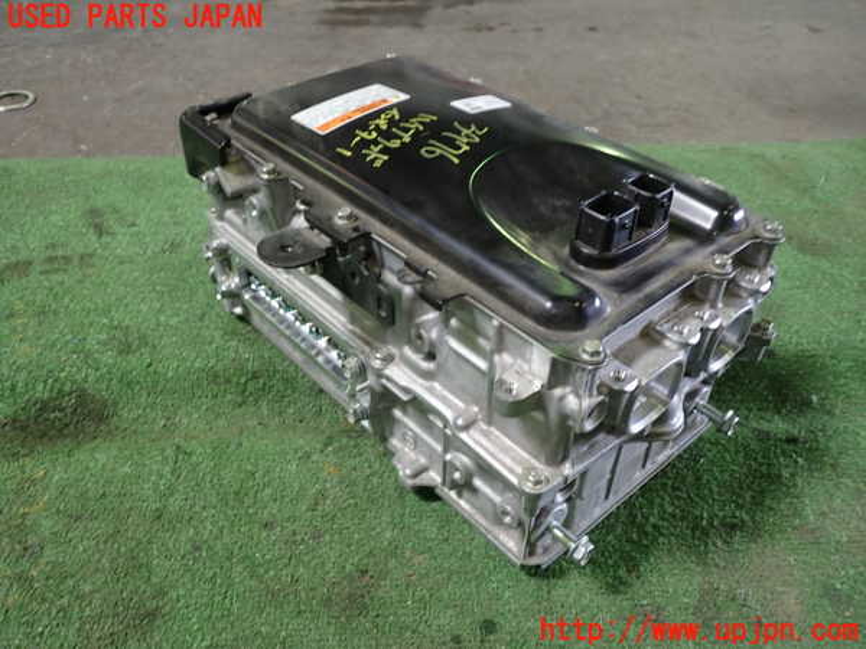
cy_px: 324
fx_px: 751
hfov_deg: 60.0
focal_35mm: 30
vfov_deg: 46.8
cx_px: 433
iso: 200
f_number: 2.3
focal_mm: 5.4
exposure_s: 1/40
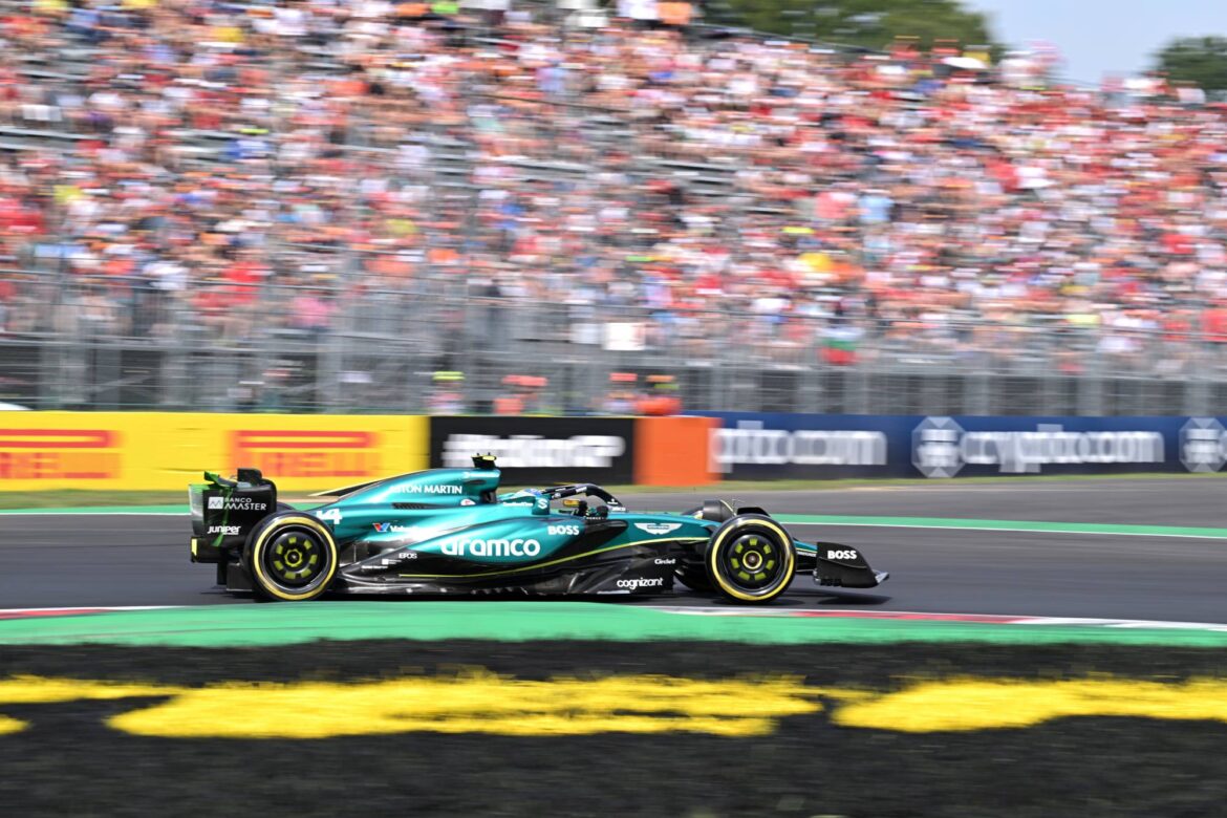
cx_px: 614
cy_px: 409
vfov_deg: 13.3
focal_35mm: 103
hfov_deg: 19.8
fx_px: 3510
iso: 32
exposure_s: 1/80
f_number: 7.1
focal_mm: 103
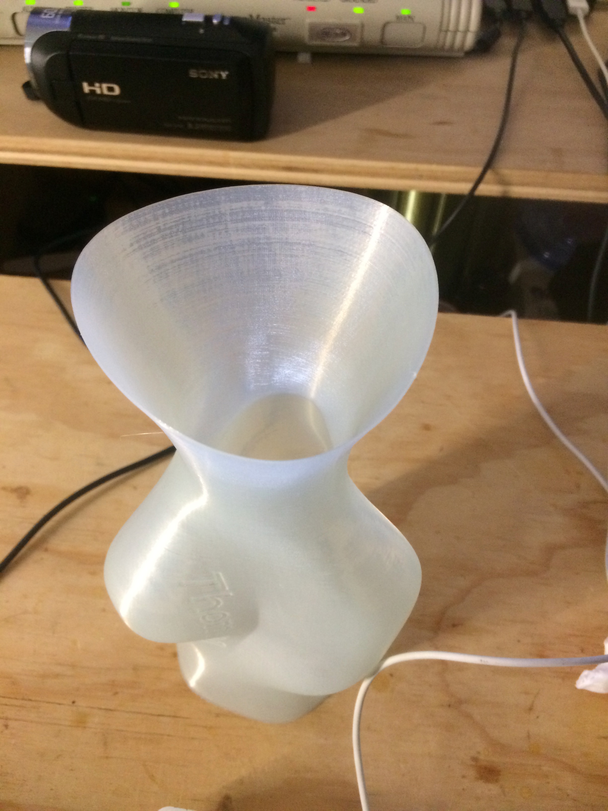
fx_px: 679
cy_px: 406
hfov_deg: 48.2
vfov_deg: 61.7
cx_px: 304
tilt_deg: -54.2
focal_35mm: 29
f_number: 2.2
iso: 320
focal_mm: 4.15
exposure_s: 1/30
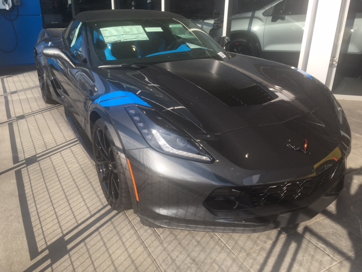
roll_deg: -2.3
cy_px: 136
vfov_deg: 48.2
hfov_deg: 61.7
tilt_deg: -21.5
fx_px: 303
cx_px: 181
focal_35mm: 29
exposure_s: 1/810
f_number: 2.2
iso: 25
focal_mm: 4.15
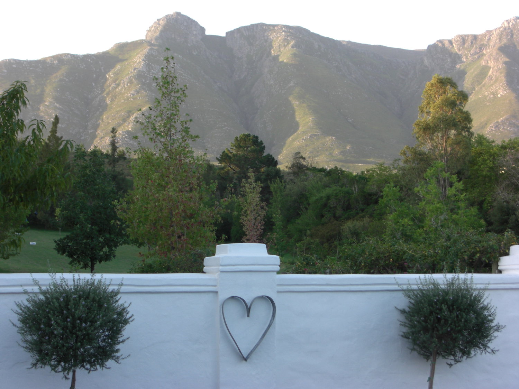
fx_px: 1020
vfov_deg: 21.6
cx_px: 260
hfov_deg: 28.6
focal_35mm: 68
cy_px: 194
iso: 100
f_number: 4
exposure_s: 1/80
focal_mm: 14.2
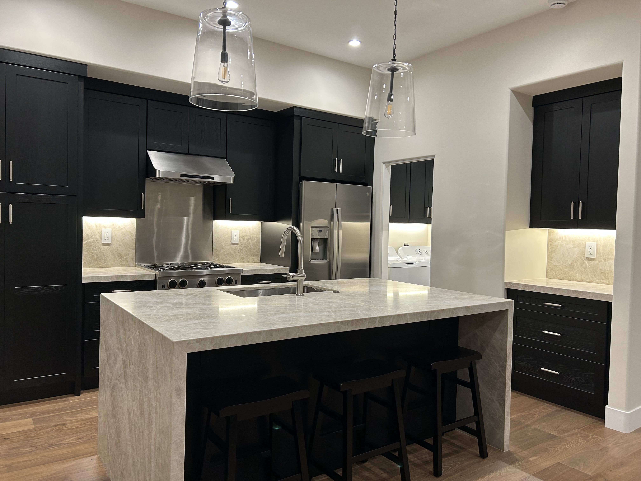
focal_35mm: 26
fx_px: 481
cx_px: 320
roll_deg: -1.1
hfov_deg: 67.3
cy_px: 240
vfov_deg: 53.1
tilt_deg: -1.4
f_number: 1.5
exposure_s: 1/60
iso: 100
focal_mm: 5.7
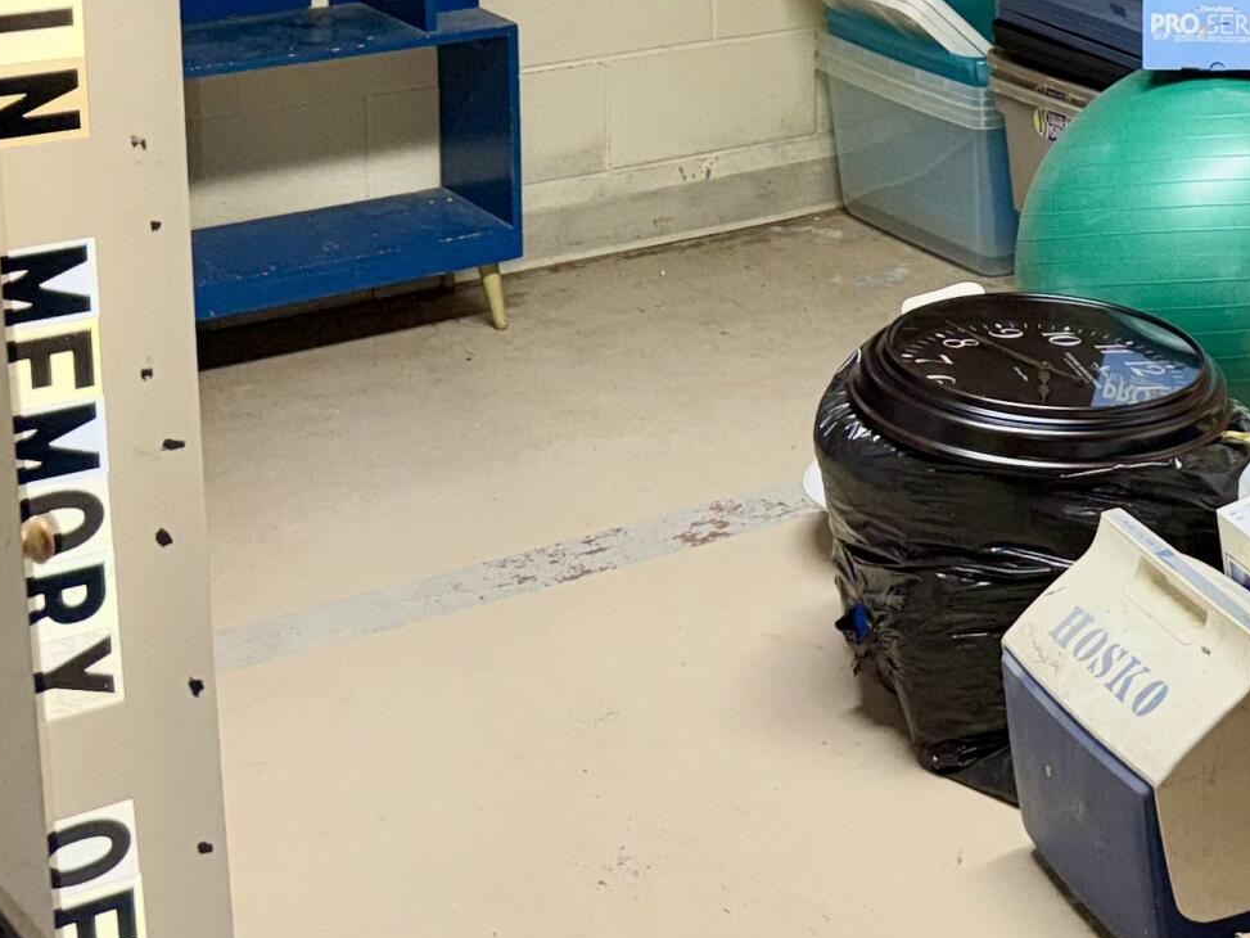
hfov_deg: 24.2
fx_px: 2673
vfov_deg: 19.1
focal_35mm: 74
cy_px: -87
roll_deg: -1.4
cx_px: 1454
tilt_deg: -9.7
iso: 50
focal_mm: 6.76
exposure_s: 1/31
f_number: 1.78
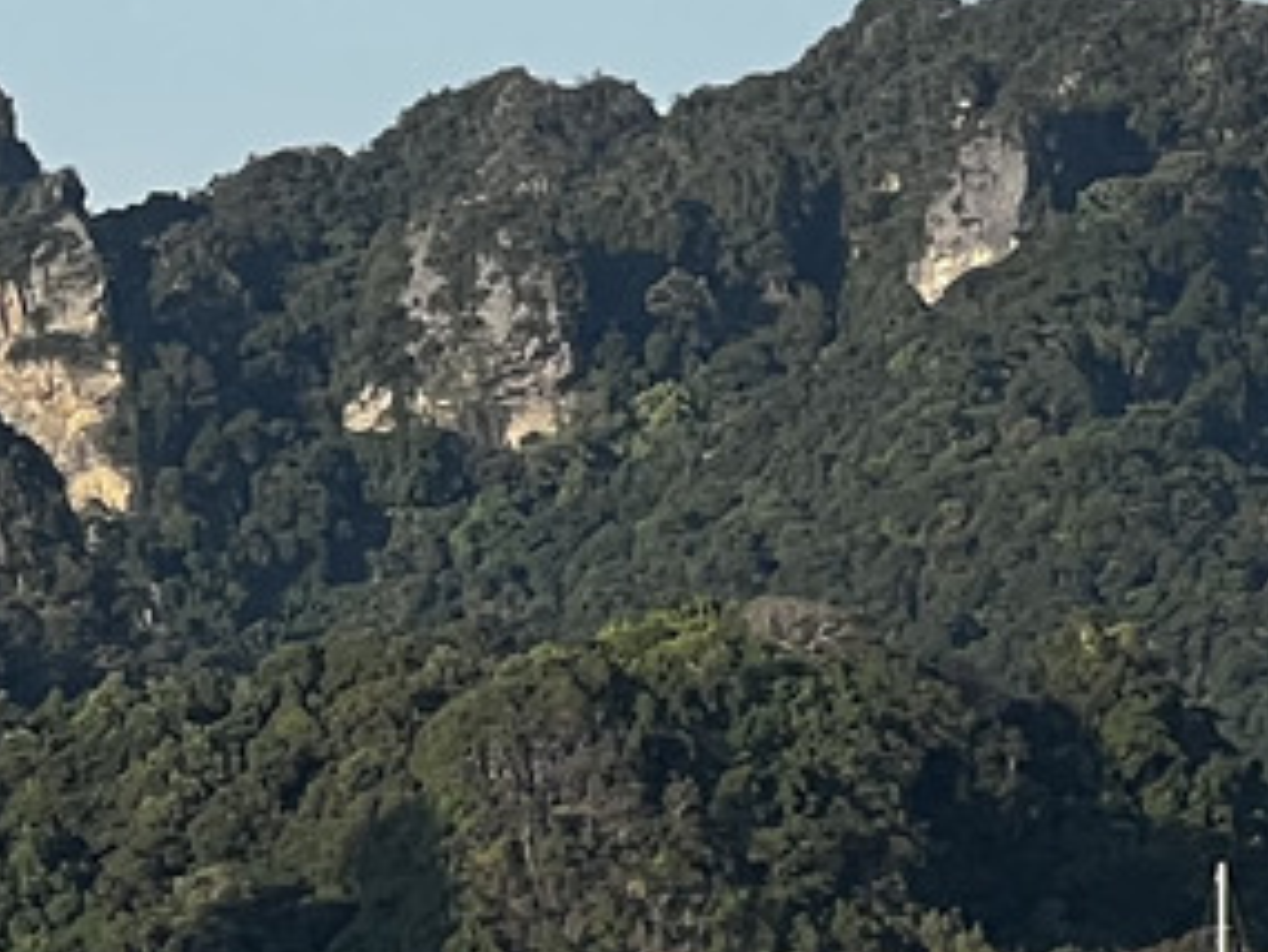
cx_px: -307
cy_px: 1019
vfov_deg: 3.4
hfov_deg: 4.6
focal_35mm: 432
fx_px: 15831
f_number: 2.8
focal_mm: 9
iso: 32
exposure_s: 1/419
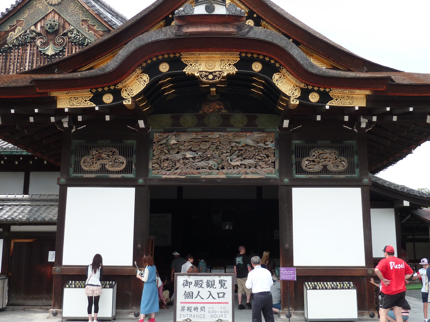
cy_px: 159
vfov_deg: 39.7
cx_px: 217
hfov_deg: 51.4
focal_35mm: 36
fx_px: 447
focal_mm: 4.1
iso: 80
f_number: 3.3
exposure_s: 1/320
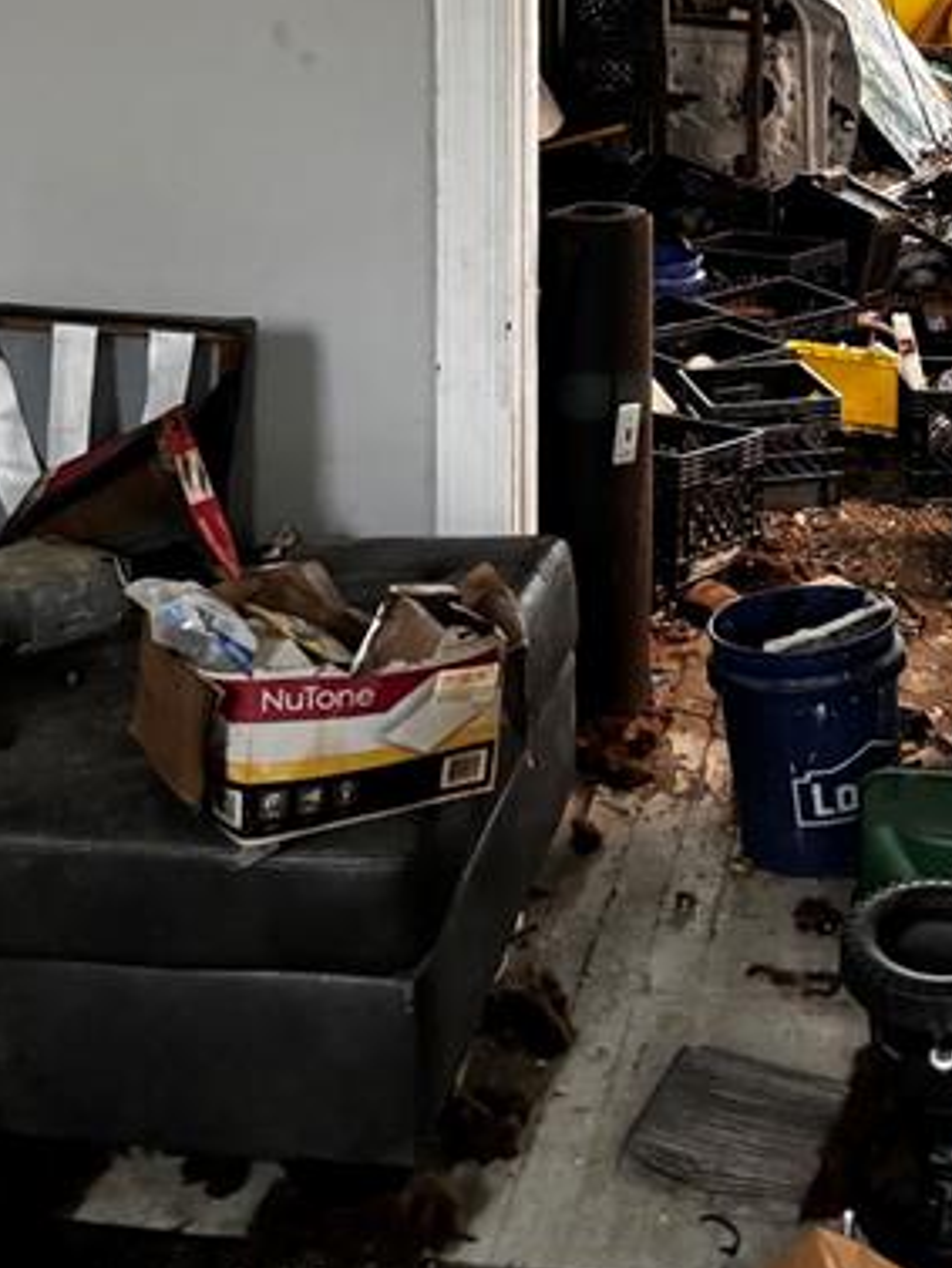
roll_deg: -0.4
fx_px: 1942
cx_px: 683
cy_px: 47
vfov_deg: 33.5
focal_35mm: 53
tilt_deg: -6.1
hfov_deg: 27.3
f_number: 1.6
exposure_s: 1/59
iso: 500
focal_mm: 5.96
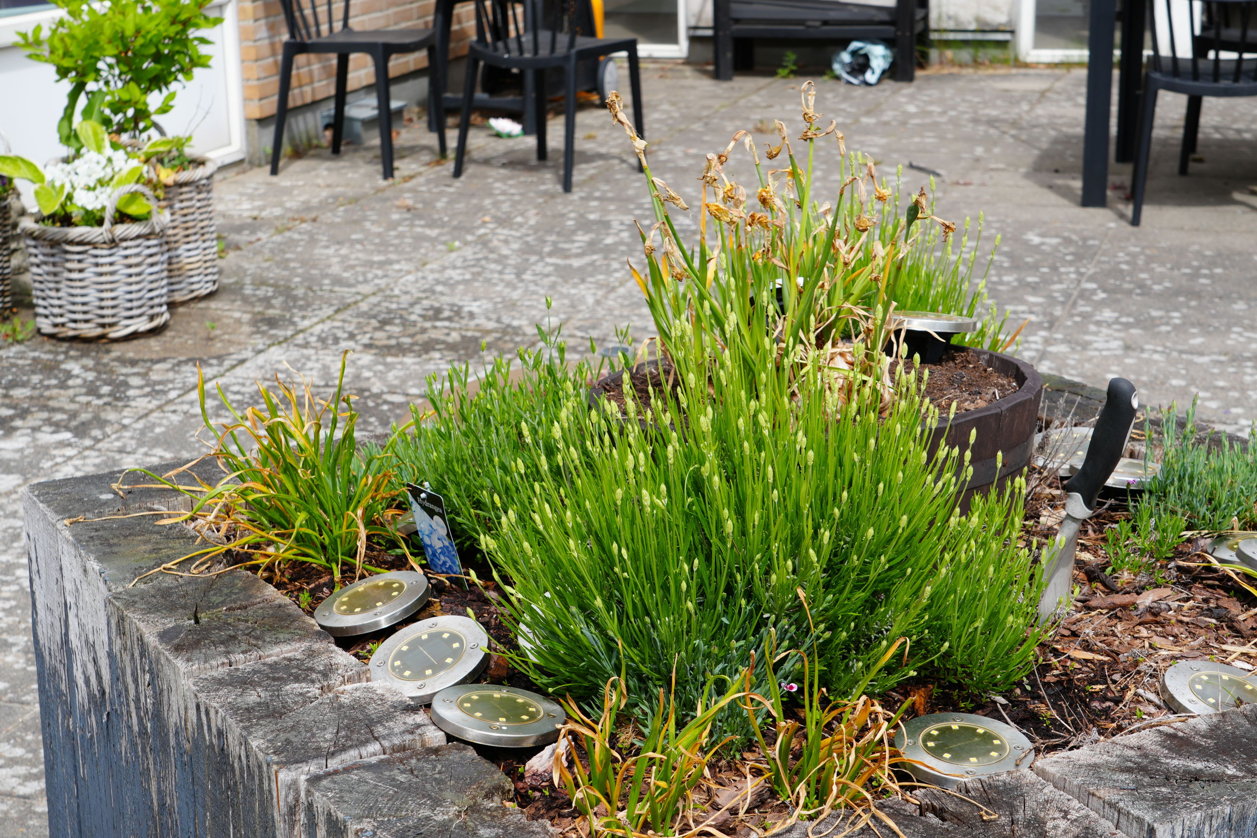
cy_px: 419
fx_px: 2304
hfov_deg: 30.5
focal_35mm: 66
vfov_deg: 20.6
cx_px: 628
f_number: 8
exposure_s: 1/160
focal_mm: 44
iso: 100
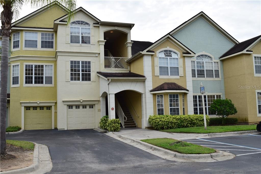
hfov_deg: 53.1
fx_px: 261
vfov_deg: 36.8
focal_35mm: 36
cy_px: 87
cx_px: 130
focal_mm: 24
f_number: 11
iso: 360
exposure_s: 1/500
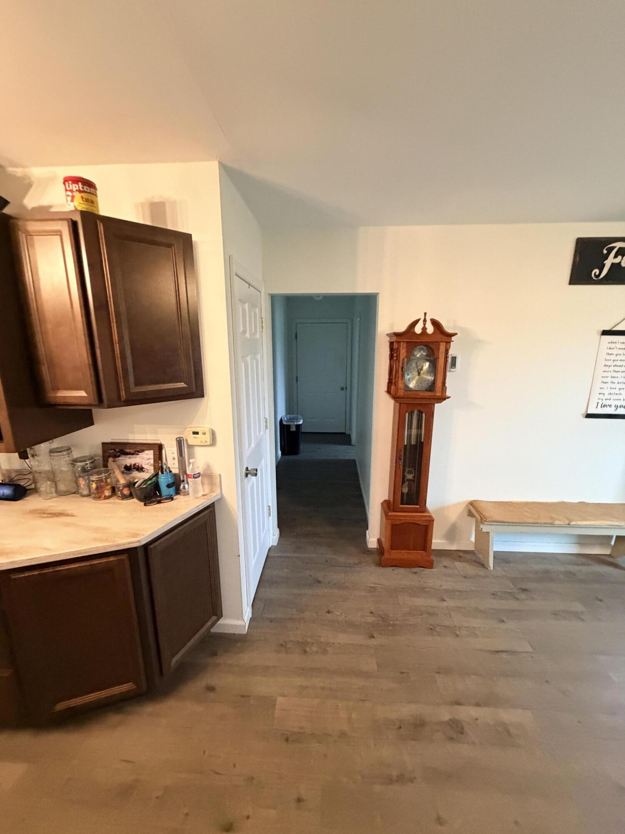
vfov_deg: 102.1
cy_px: 417
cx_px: 312
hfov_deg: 85.7
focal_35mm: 14
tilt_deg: -8.6
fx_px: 337
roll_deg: +1.8
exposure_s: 1/60
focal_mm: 2.22
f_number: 2.2
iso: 640
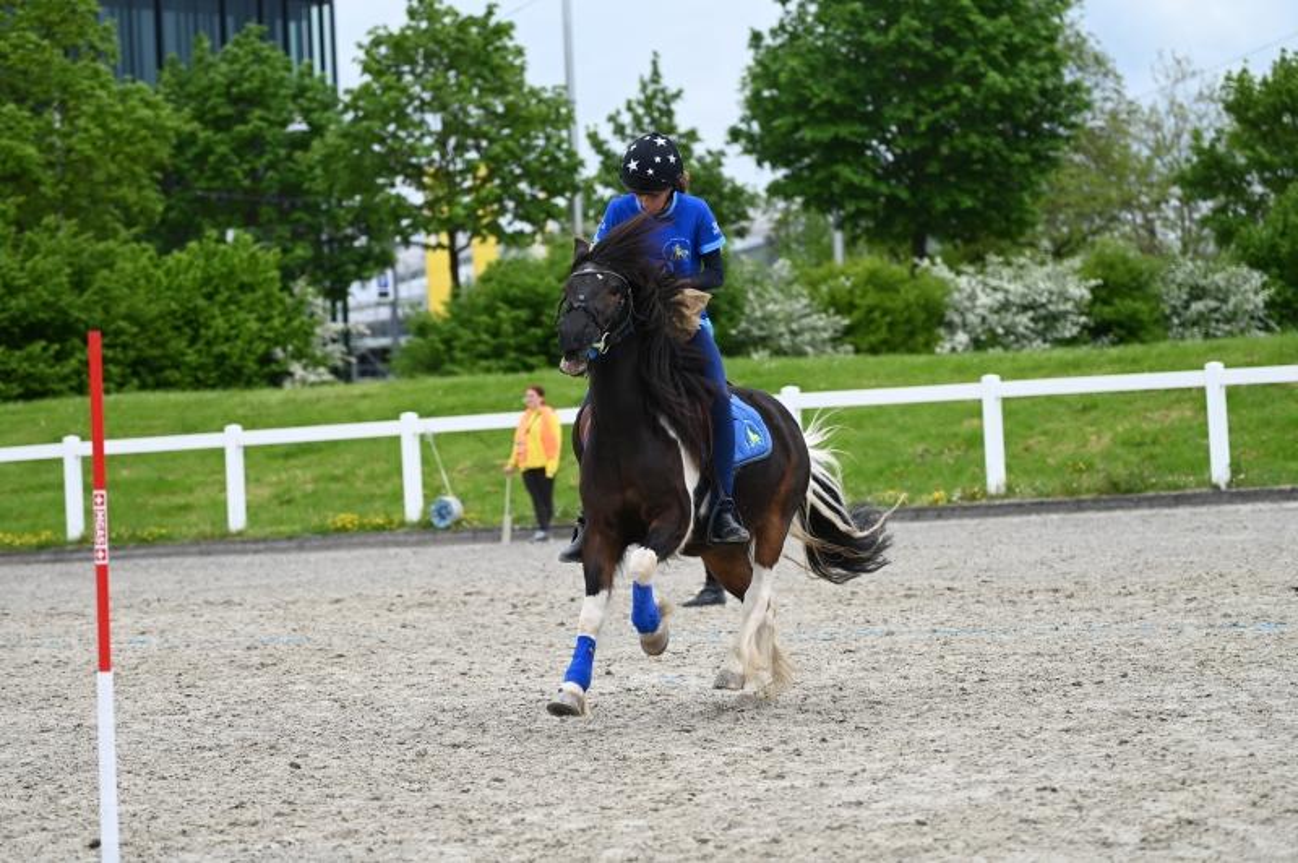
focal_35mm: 135
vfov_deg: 10.1
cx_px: 649
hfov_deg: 15.2
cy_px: 432
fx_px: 4863
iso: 360
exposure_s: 1/1250
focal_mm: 135
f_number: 5
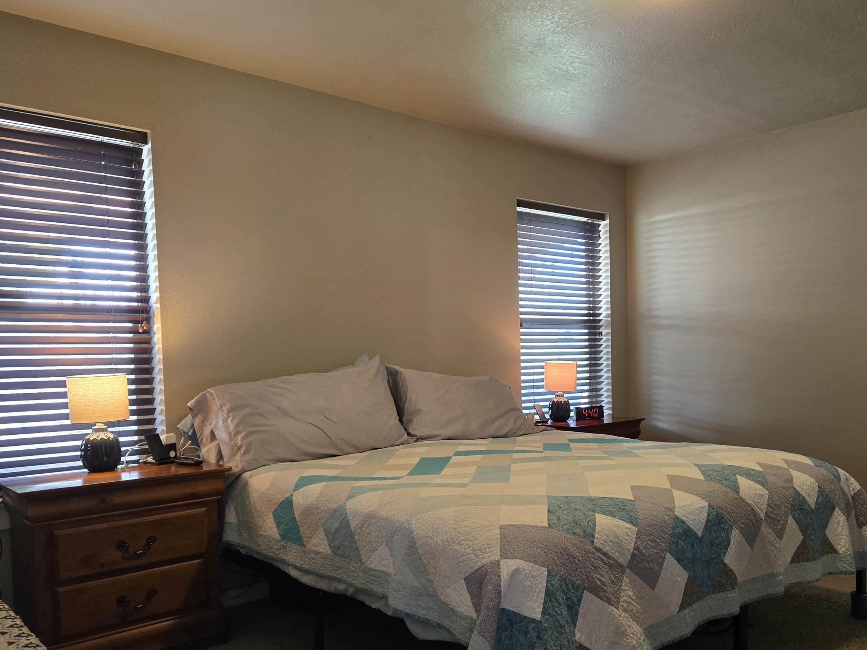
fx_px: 751
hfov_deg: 59.7
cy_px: 378
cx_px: 493
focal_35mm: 30
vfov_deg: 46.6
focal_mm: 5.4
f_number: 1.8
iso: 320
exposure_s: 1/120
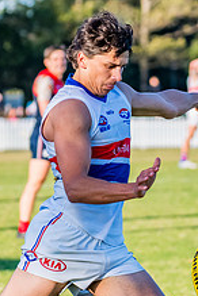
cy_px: 250
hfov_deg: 2.9
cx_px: 201
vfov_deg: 4.4
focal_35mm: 473
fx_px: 3902
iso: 800
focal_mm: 170
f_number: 6.3
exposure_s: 1/1600
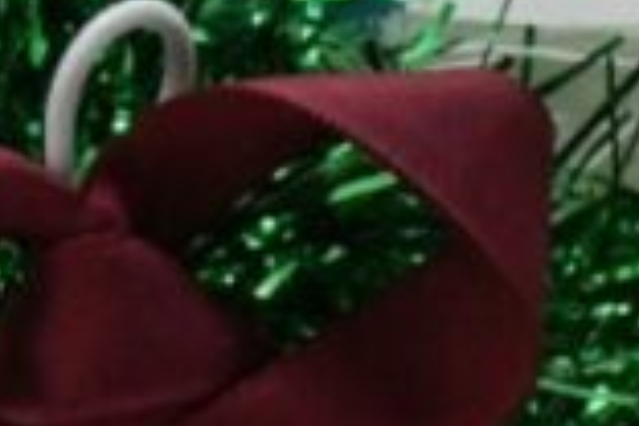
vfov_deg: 3.6
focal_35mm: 374
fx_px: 6638
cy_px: 1206
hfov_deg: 5.5
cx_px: 209
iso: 2500
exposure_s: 1/160
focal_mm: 38
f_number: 16
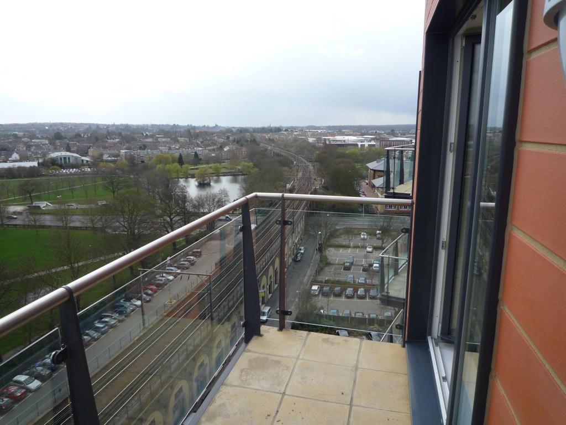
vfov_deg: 54.9
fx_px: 409
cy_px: 212
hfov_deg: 69.4
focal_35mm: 25
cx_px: 283
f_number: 3.5
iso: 100
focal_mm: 4.4
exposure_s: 1/640
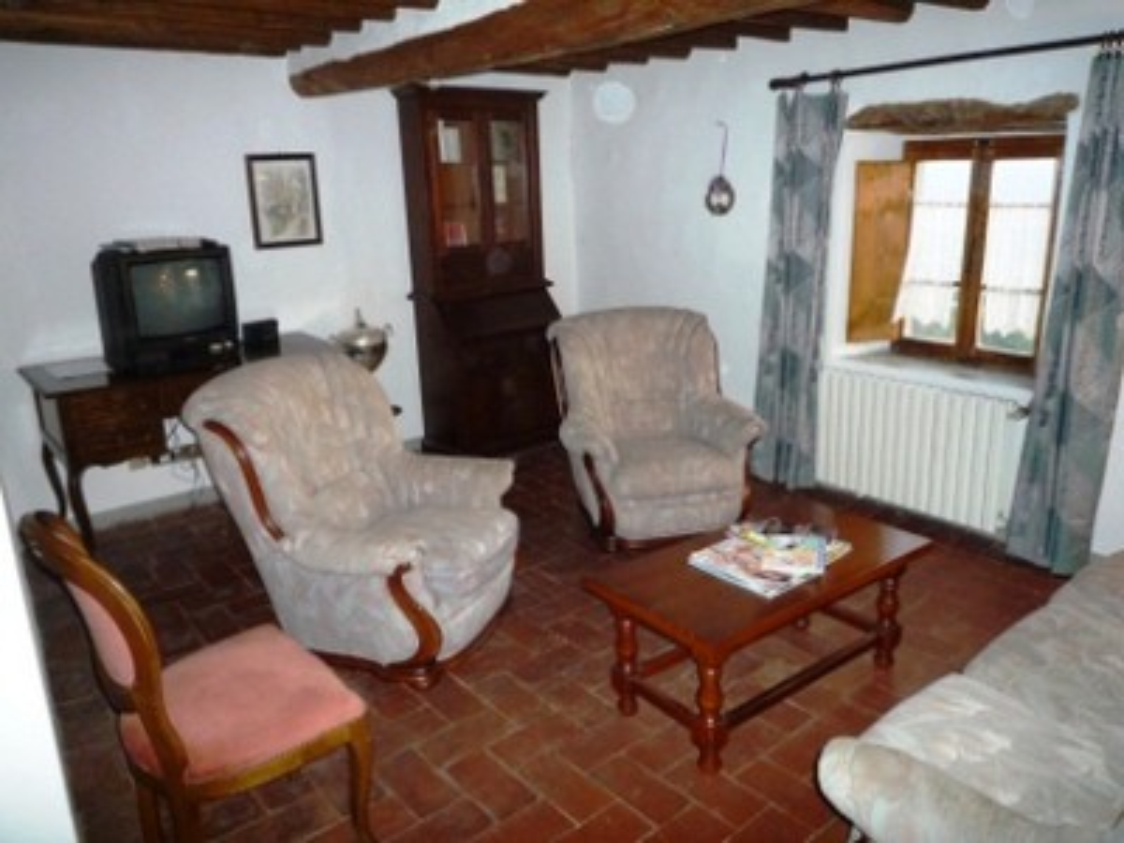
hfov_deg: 69.4
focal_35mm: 25
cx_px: 562
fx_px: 812
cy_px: 422
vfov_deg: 54.9
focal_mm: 4.4
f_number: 2.8
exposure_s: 1/30
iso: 320
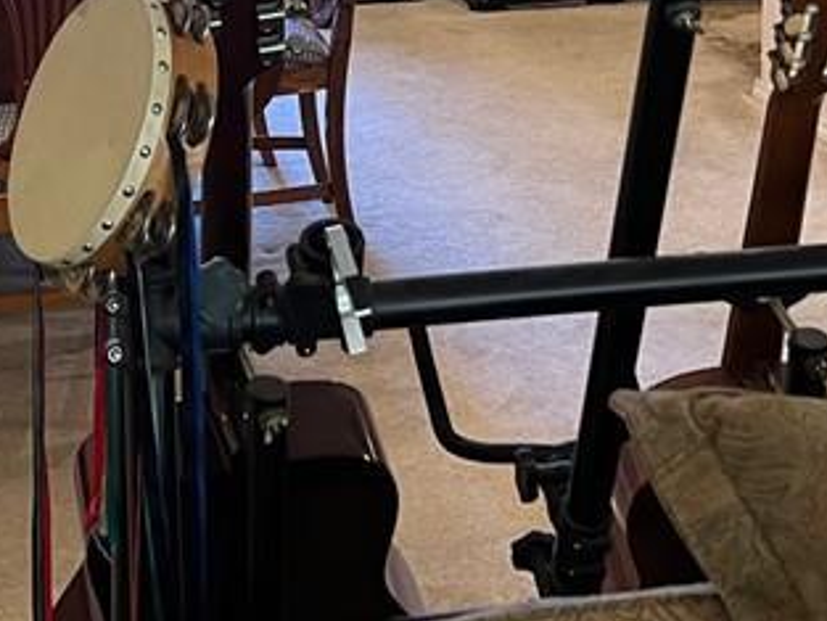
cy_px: -307
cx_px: 404
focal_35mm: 85
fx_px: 2031
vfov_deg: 16.0
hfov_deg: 23.0
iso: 125
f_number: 1.5
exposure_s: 1/60
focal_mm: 5.7
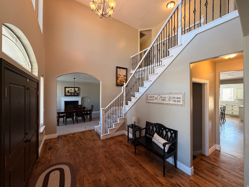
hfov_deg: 102.1
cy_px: 94
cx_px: 124
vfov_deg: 85.7
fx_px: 101
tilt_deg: +0.1
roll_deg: +0.1
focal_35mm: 14
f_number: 2.2
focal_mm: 2.22
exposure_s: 1/60
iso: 200
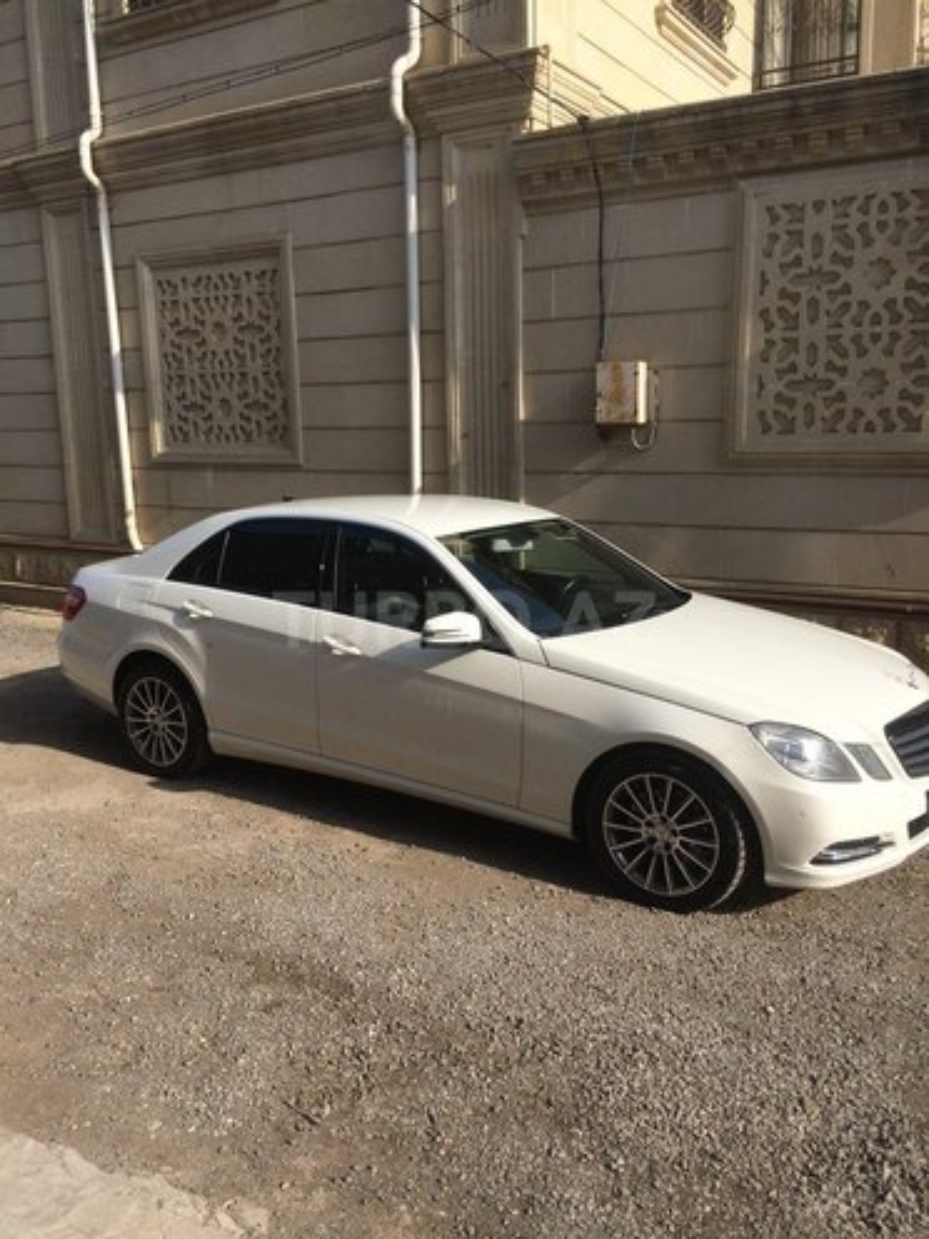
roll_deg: +2.5
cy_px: 620
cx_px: 464
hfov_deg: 48.2
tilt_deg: -13.1
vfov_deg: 61.7
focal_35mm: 29
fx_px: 1038
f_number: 2.2
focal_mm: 4.15
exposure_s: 1/2053
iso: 32
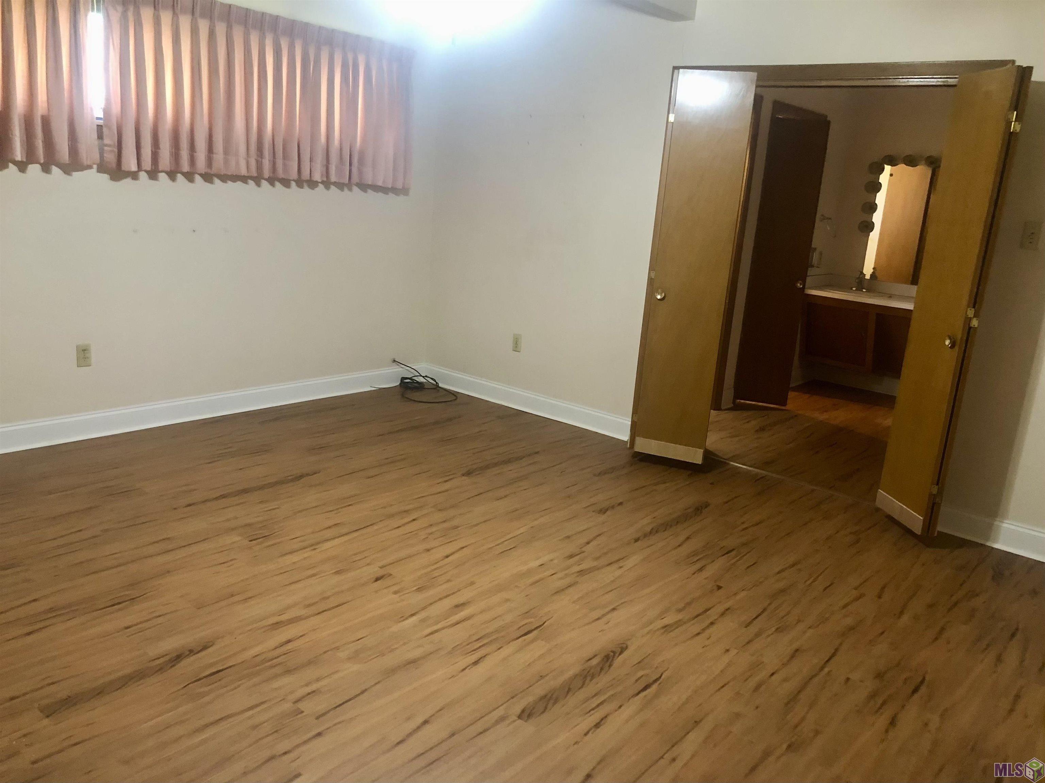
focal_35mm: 28
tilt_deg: -12.7
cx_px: 522
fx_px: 845
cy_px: 392
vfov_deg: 49.7
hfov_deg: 63.4
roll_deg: -4.3
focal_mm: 4
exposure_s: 1/11
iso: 100
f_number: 1.8
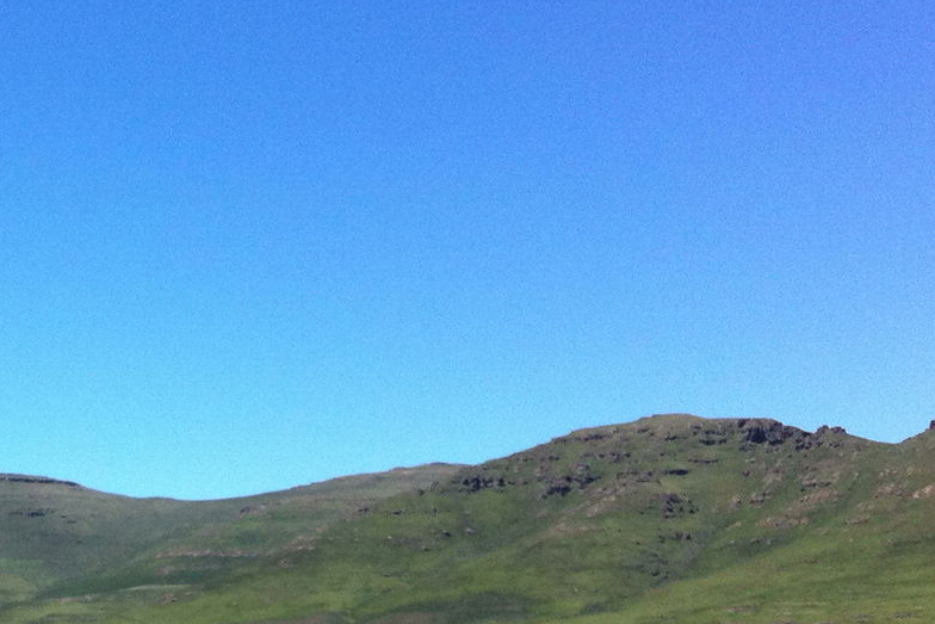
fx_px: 2312
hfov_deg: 22.0
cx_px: 1
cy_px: 754
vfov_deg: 14.8
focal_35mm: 89
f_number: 2.8
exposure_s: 1/1160
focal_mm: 3.85
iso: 80
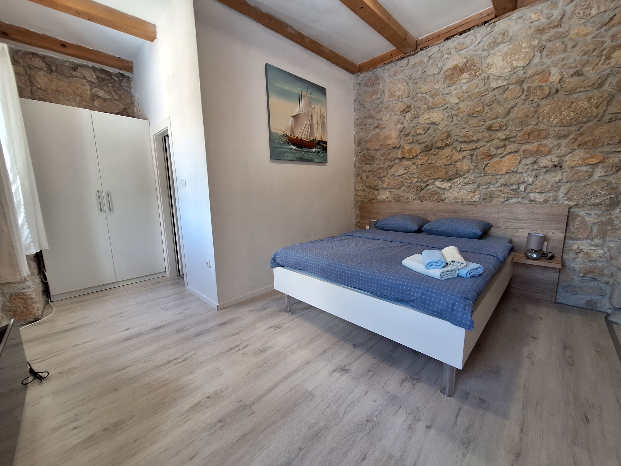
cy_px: 233
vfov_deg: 89.9
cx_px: 310
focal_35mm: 13
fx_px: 233
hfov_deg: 106.2
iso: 80
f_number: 2.2
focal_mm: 1.74
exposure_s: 1/50
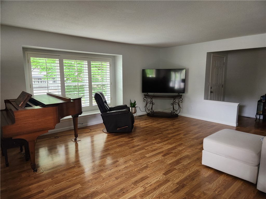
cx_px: 133
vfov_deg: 58.9
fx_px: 177
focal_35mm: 23
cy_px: 100
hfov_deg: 73.9
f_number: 1.8
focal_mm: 5.4
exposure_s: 1/120
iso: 400
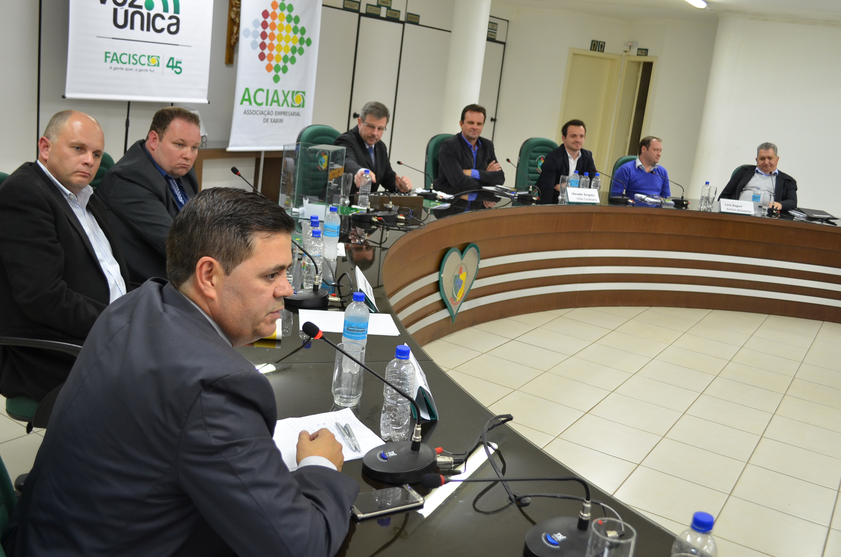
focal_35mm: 36
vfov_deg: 36.7
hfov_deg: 53.2
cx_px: 420
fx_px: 839
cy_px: 278
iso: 400
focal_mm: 24
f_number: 4
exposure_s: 1/20
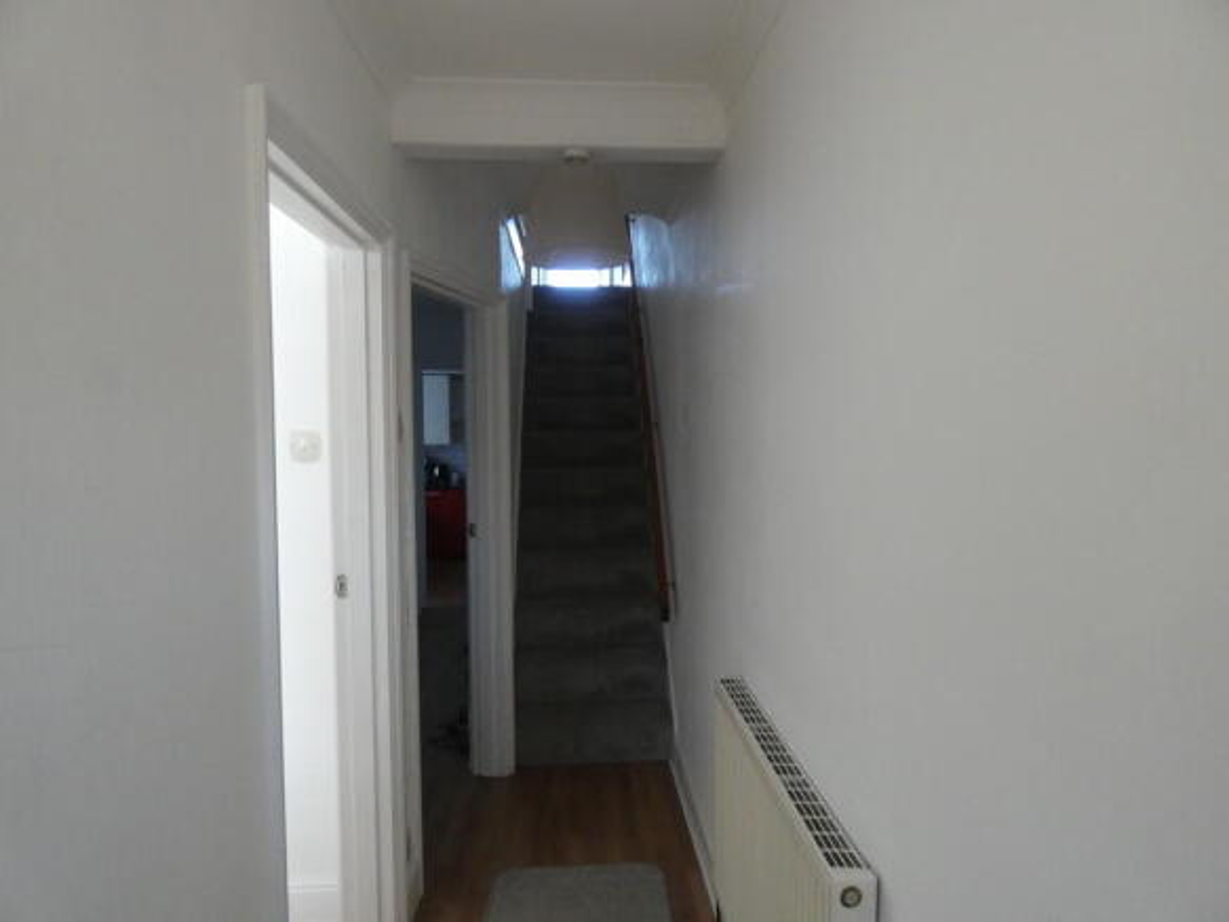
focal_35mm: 20
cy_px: 461
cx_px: 614
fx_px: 710
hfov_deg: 81.8
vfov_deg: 66.0
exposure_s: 1/60
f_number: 2.8
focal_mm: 3.6
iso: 500
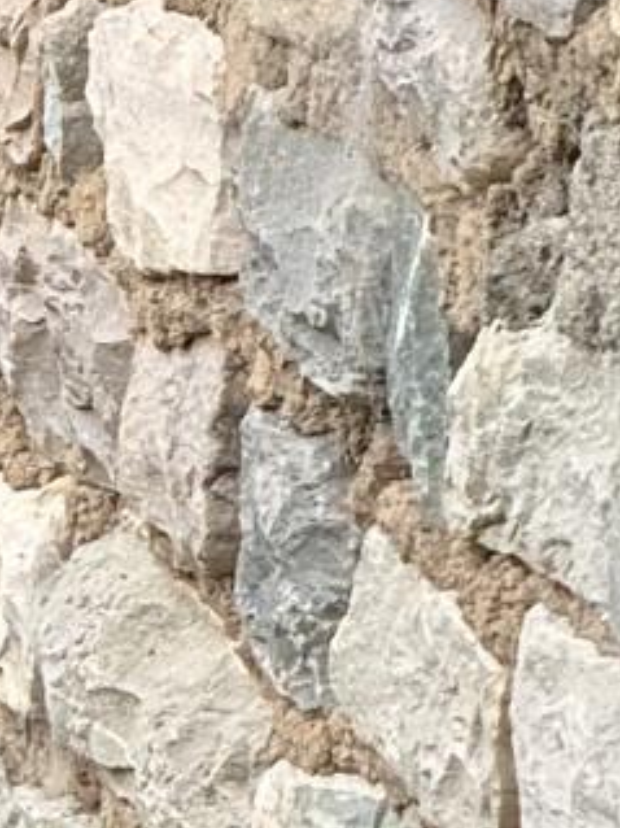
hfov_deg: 2.0
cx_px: -1056
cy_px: 1287
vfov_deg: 2.7
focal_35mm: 723
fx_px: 17278
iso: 64
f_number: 2.8
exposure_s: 1/270
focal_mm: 15.66
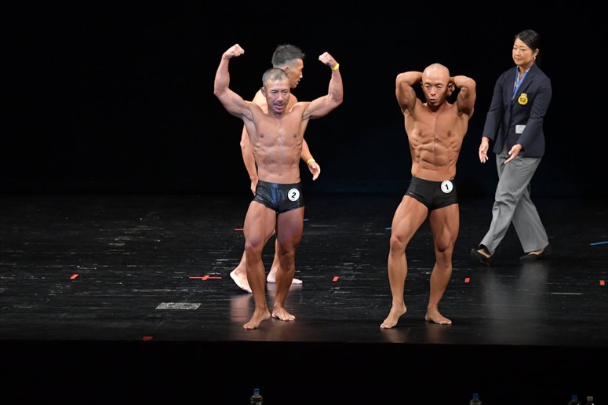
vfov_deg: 6.8
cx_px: 304
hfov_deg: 10.2
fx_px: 3410
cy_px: 202
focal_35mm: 202
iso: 3200
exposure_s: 1/400
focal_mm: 135
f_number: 5.6
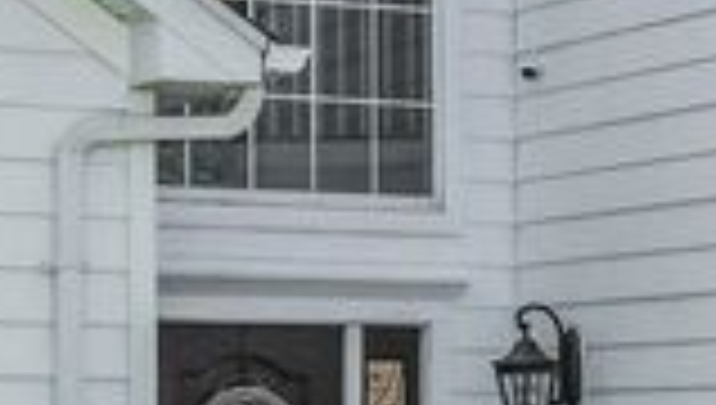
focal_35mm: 168
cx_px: 617
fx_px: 3194
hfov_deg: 12.7
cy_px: 439
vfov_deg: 7.2
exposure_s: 1/640
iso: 400
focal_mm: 12.29
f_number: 2.8
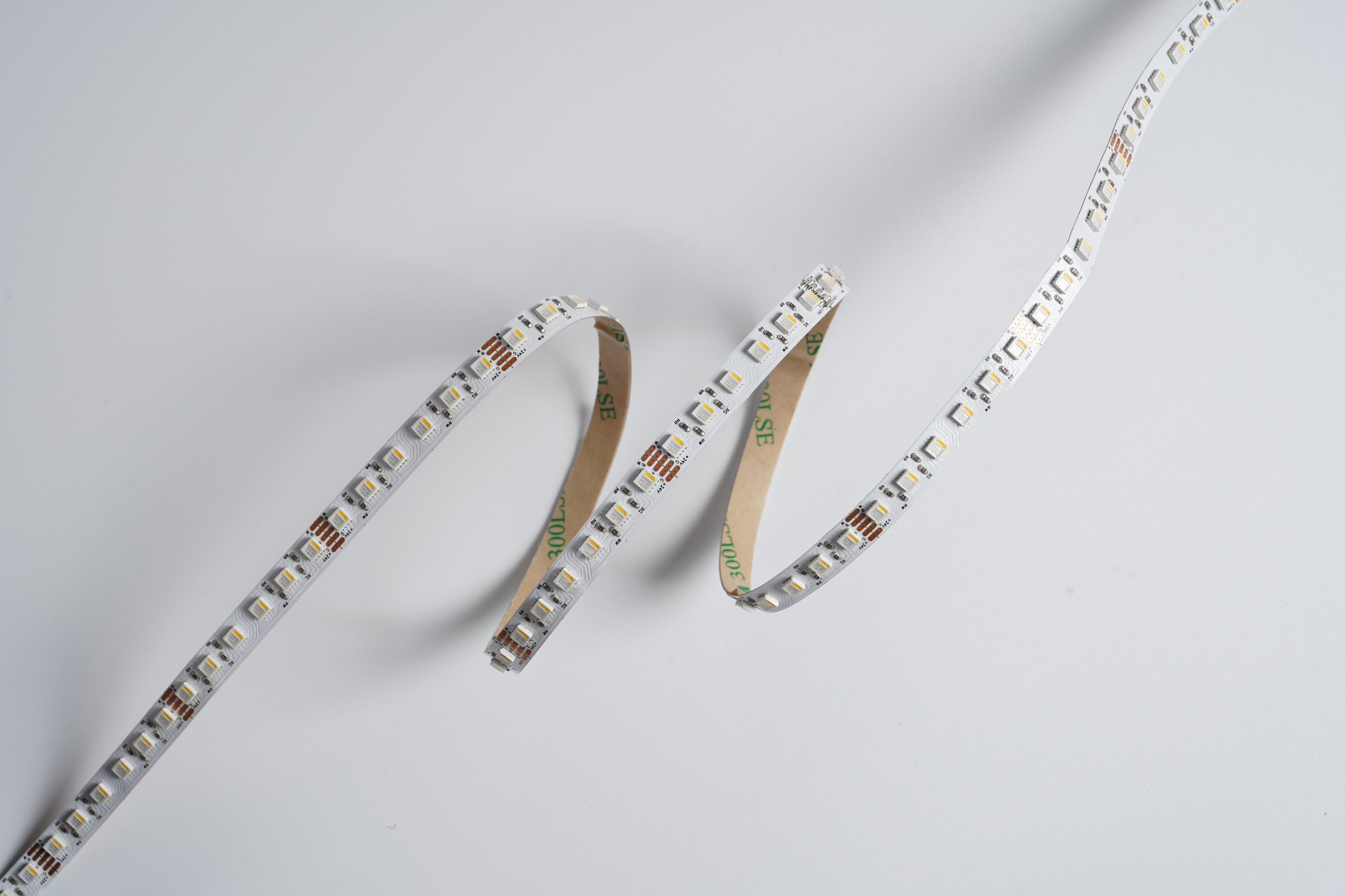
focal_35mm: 60
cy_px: 448
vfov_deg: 22.6
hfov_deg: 33.4
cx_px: 672
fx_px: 2241
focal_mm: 60
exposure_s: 1/125
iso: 100
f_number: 13
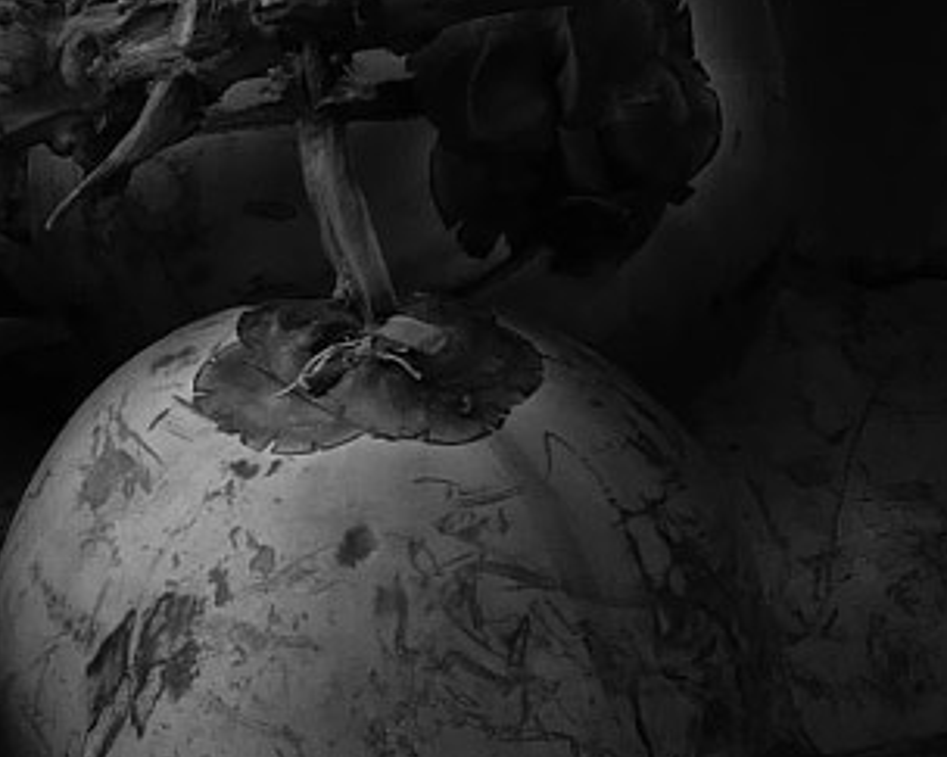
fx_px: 8069
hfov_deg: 6.4
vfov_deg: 5.3
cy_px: 981
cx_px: -1377
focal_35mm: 288
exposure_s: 1/160
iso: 200
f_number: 7.1
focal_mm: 28
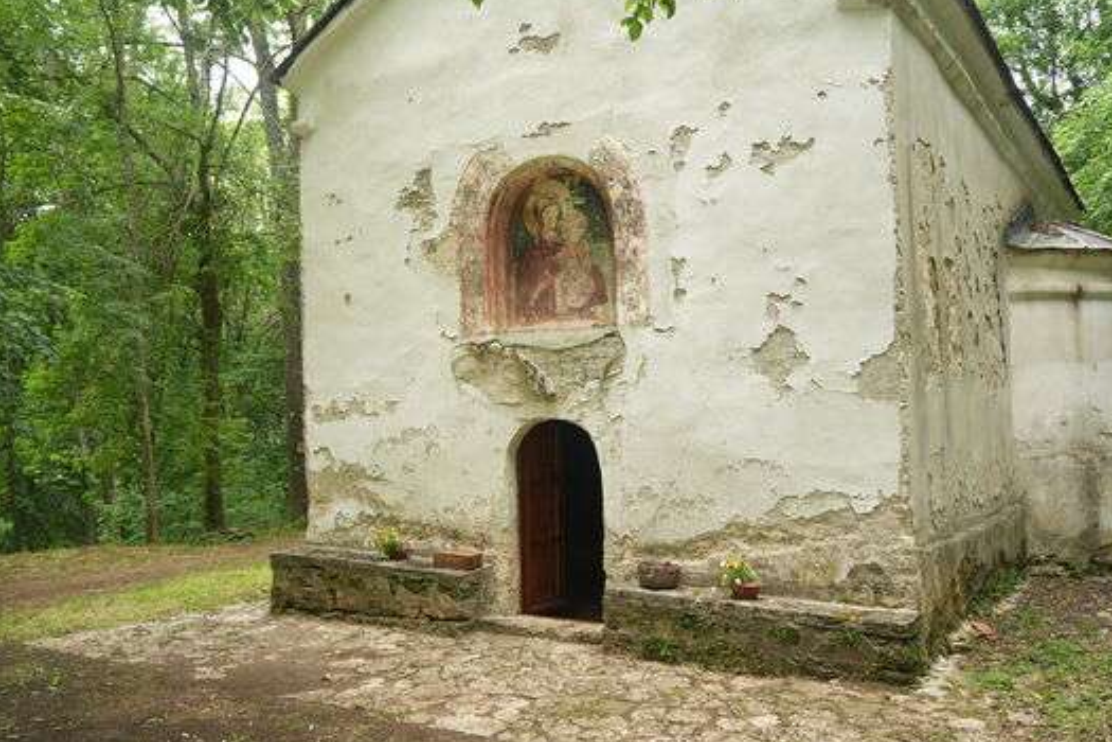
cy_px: 375
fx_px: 988
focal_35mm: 32
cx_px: 515
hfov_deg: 58.7
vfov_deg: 41.1
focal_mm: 28
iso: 400
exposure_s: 1/100
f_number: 5
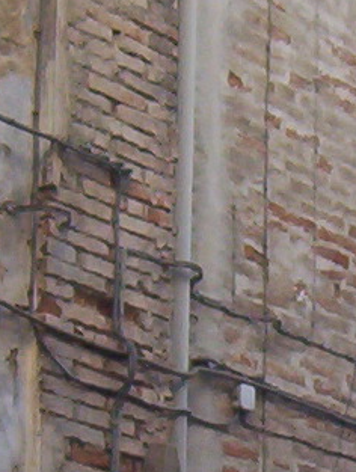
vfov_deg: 10.4
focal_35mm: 188
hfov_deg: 7.7
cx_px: 623
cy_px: 480
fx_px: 2569
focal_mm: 5.54
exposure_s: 1/445
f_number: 2.76
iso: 100
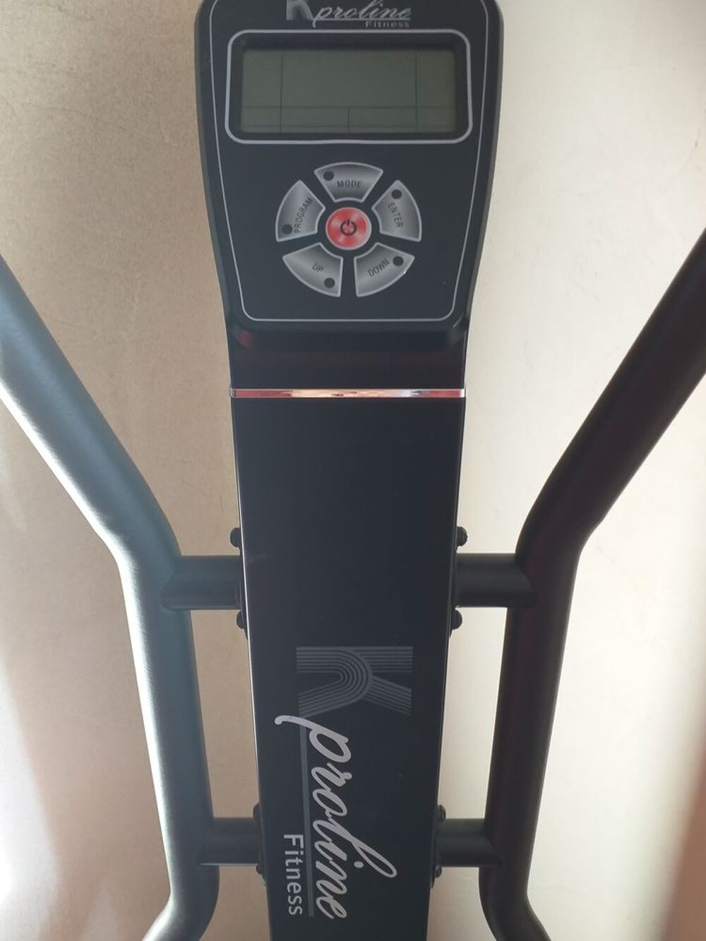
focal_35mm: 26
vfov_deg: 67.3
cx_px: 353
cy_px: 470
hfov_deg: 53.1
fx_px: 707
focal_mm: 3.6
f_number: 1.9
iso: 125
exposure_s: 1/50
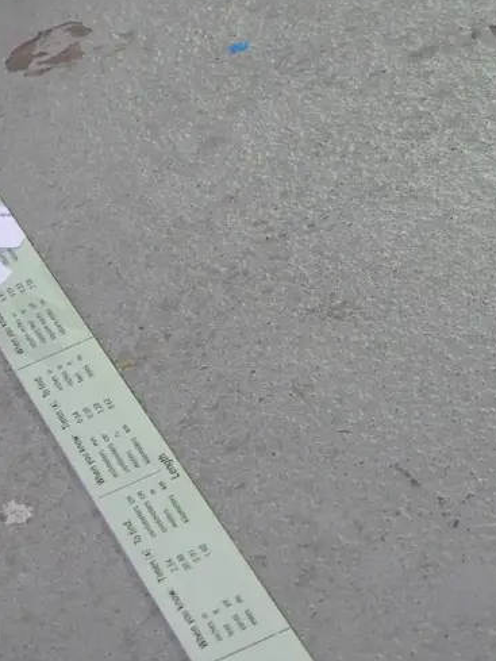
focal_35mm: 134
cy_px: 295
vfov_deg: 14.7
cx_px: 61
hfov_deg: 11.0
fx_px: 2559
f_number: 5.6
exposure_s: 1/60
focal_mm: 32
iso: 3200
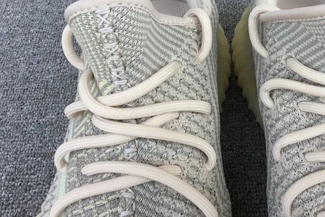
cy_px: 44
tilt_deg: -43.0
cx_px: 238
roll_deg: -1.6
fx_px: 469
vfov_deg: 25.6
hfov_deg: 37.4
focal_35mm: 52
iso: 25
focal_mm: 3.3
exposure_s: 1/463
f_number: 2.4
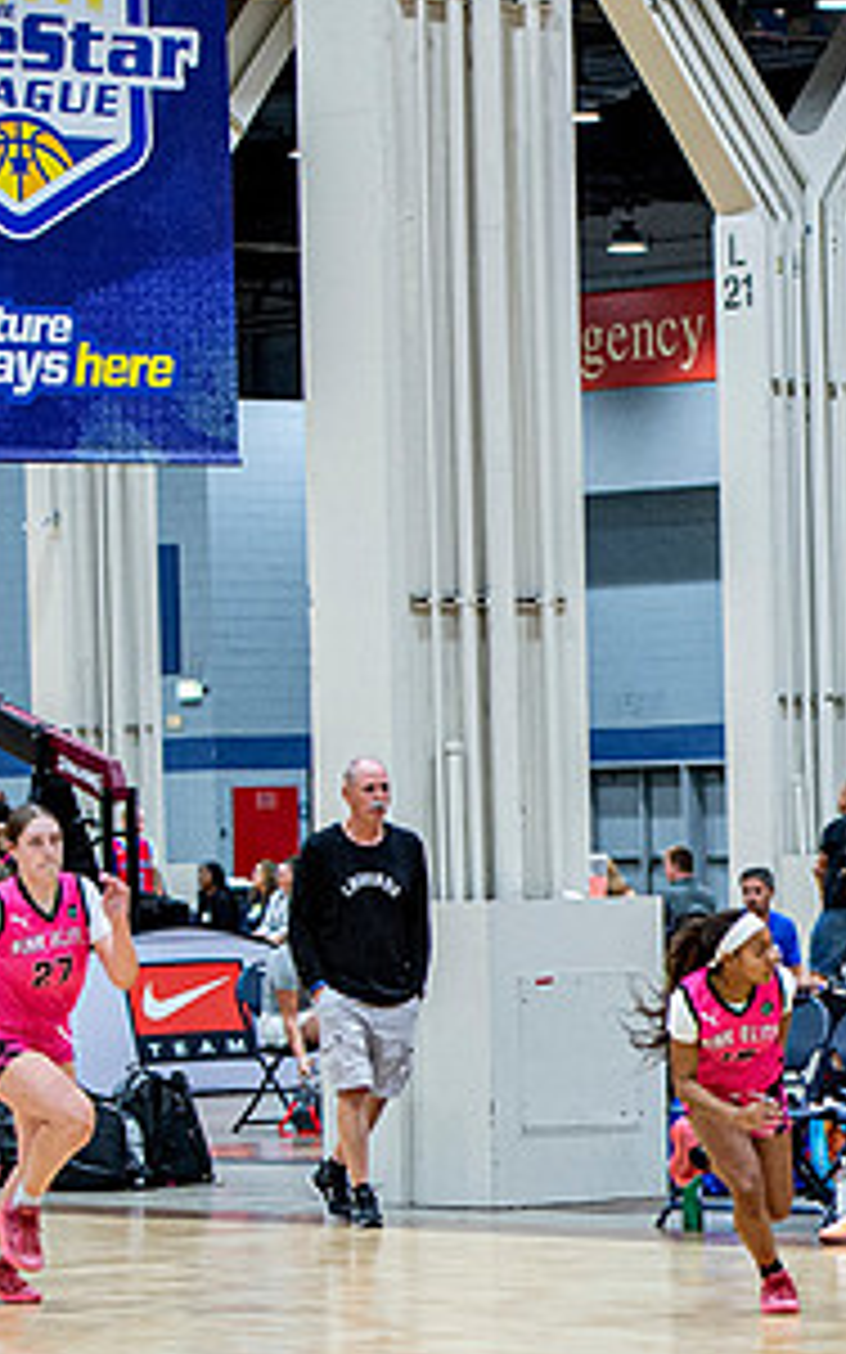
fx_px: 6754
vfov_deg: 11.4
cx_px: 1164
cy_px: 1020
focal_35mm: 183
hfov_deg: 7.1
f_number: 2.8
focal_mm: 70
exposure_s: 1/500
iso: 2000
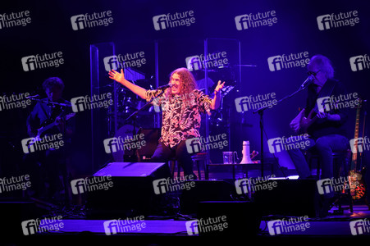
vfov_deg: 12.0
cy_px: 123
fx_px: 1171
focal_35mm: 114
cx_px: 185
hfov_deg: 18.0
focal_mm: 114
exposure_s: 1/250
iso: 1600
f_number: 5
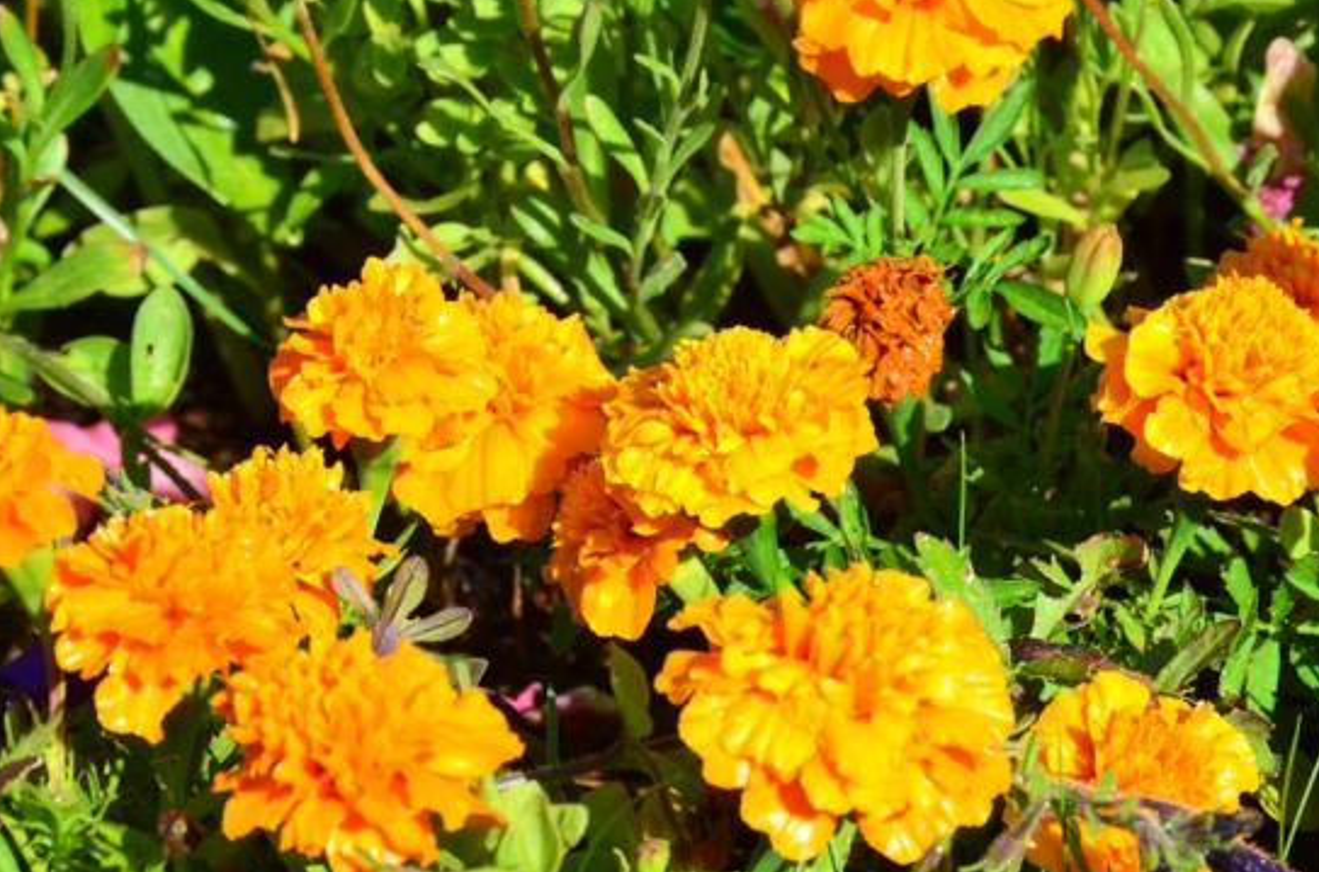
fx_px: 6782
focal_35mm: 186
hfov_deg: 11.1
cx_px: 751
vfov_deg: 7.4
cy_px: 421
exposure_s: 1/200
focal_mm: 105
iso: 200
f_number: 14
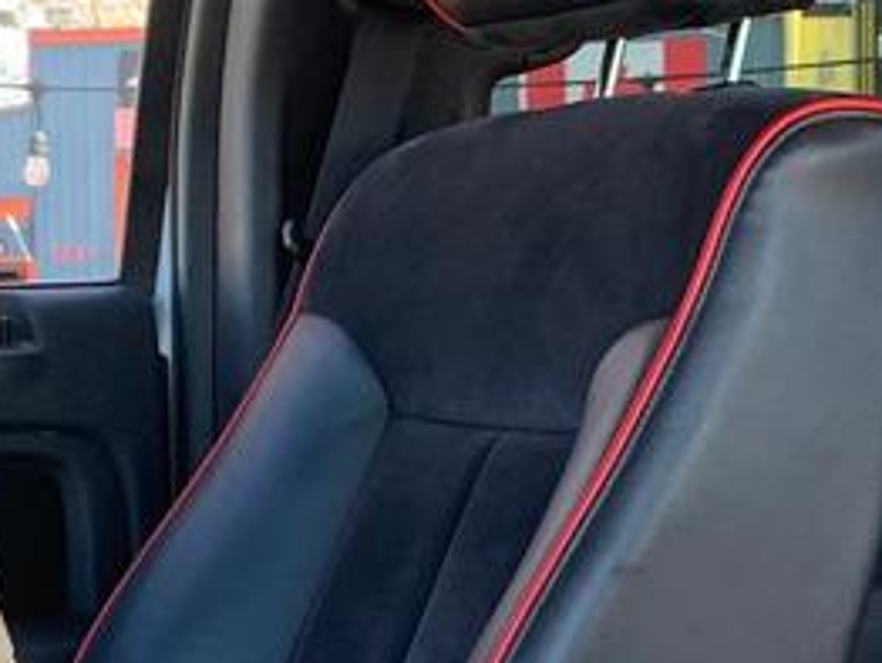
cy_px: 616
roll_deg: +0.0
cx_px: 976
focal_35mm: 127
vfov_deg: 11.6
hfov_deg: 15.1
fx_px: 3239
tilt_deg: -4.7
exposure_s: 1/122
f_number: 1.8
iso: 32
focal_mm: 4.25
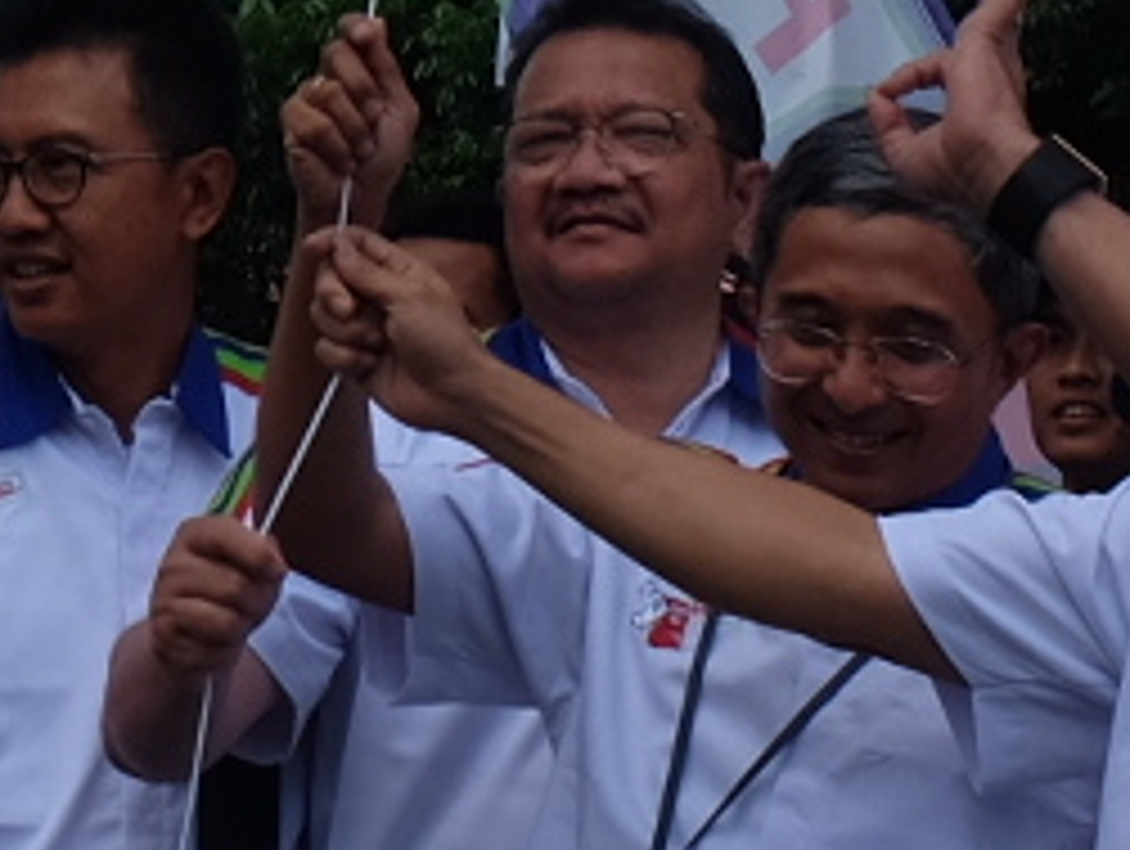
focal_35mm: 163
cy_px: -953
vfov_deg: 8.6
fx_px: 5329
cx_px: 167
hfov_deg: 12.0
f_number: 7.1
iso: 200
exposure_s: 1/420
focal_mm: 16
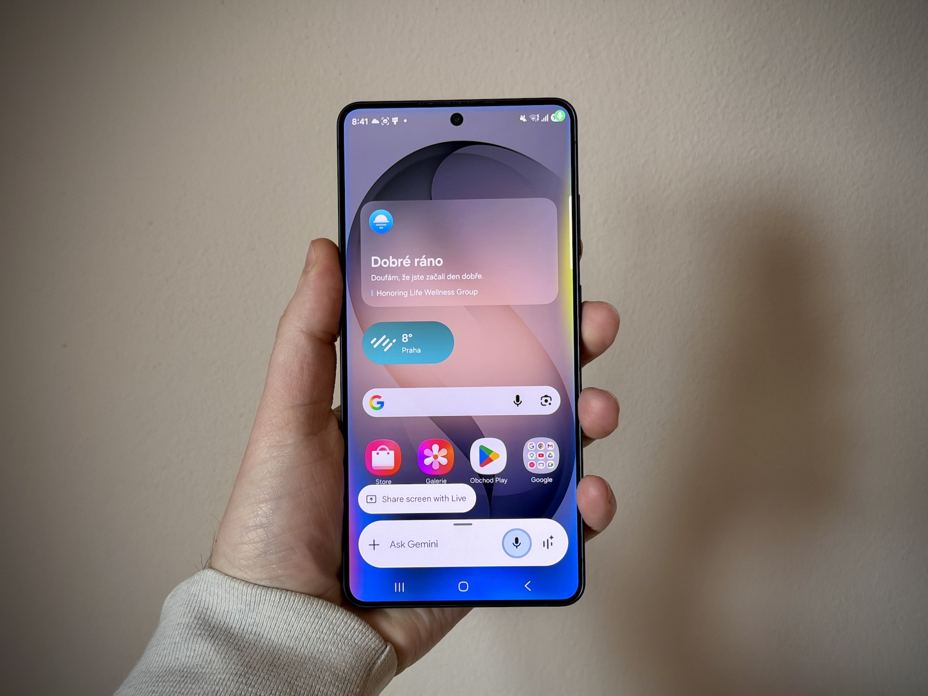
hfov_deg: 39.7
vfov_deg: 30.3
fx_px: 1287
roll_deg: +3.4
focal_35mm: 48
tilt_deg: -9.8
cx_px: 464
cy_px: 348
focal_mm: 6.76
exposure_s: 1/60
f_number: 1.78
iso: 160
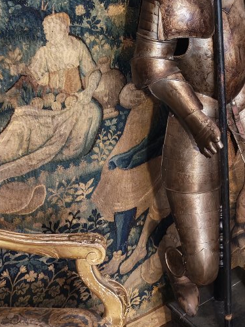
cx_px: 204
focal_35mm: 65
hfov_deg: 22.2
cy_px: 24
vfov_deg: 28.5
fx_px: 613
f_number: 1.9
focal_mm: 6.12
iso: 1250
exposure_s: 1/50
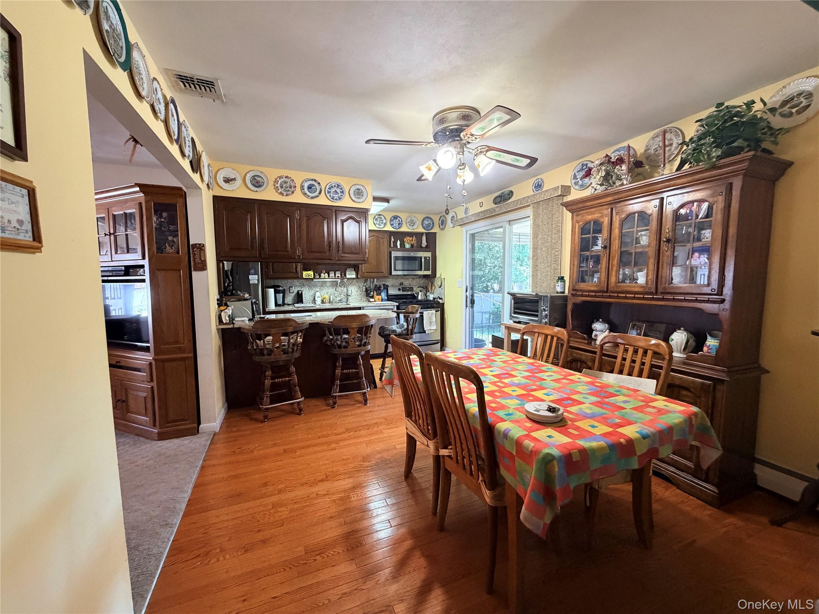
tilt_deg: -4.7
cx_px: 410
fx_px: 331
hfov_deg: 102.1
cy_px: 307
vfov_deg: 85.7
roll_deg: +1.0
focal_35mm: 14
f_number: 2.2
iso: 500
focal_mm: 2.22
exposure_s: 1/60
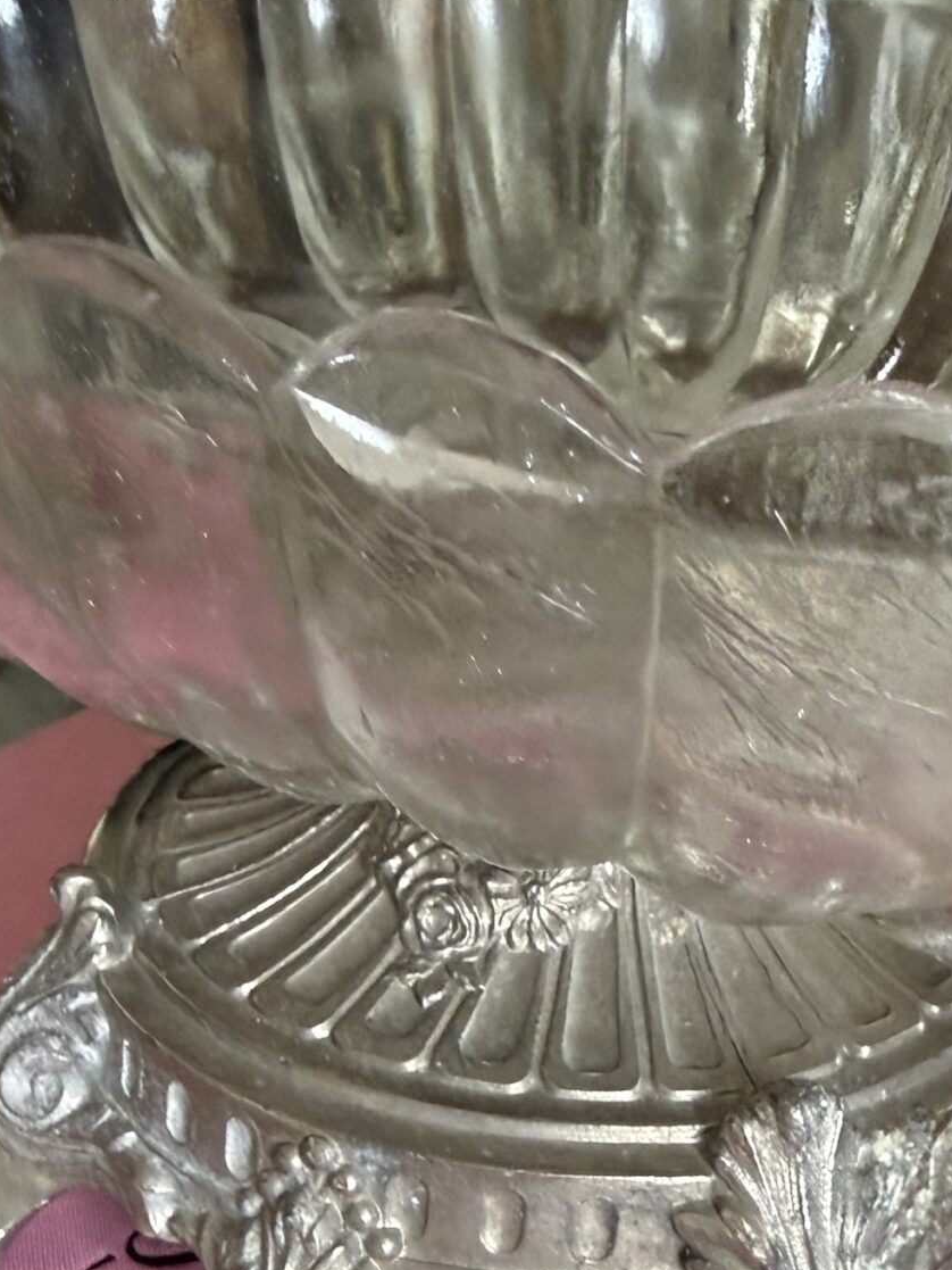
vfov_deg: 32.5
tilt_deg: -35.1
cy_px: 1229
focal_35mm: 55
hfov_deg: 26.5
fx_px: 2016
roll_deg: -2.6
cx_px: 540
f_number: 2.2
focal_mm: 2.22
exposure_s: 1/60
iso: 320
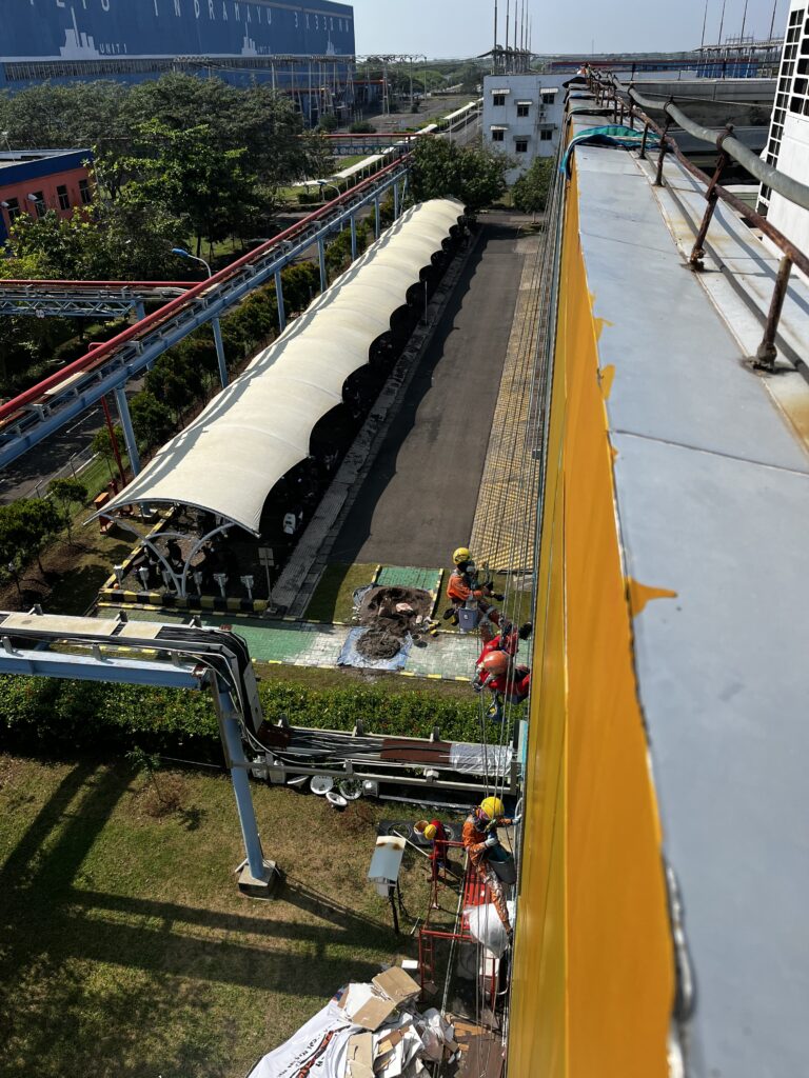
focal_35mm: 26
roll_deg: +2.7
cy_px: 539
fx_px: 810
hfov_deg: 53.1
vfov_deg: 67.3
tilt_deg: -31.0
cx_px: 404
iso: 50
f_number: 1.6
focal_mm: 5.1
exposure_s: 1/3521
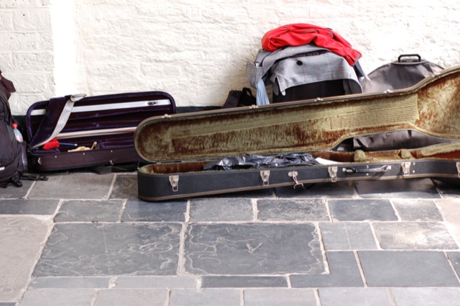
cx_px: 230
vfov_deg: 18.1
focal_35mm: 75
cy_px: 153
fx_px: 957
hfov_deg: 27.0
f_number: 4.5
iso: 800
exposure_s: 1/80
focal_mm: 50
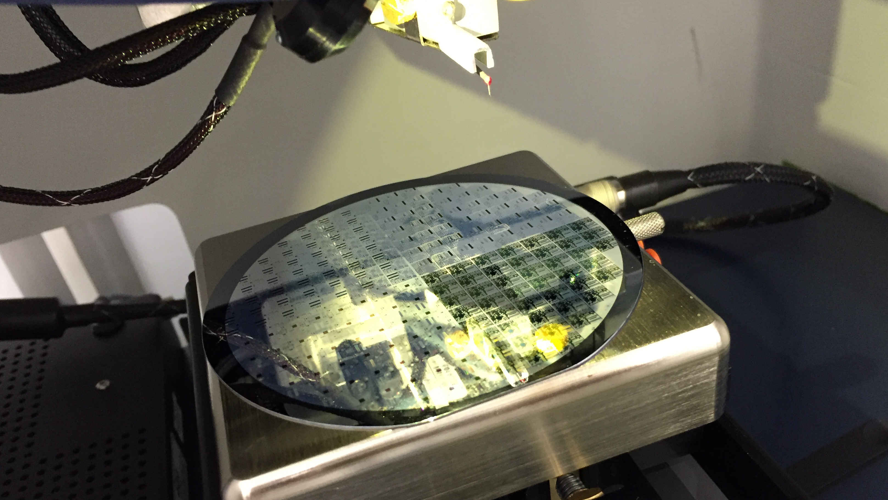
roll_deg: +10.3
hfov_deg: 61.0
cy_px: 331
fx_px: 753
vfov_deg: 36.3
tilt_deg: -36.6
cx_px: 445
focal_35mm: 32
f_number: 2.2
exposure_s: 1/30
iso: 250
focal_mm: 4.15
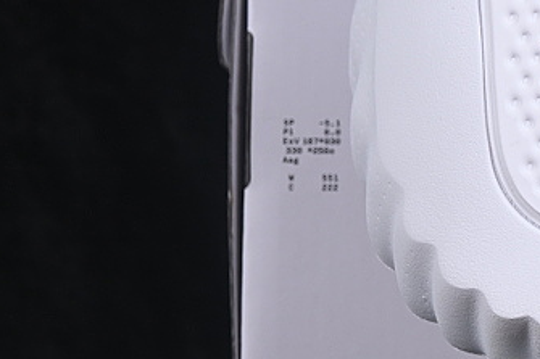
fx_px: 3628
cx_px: 862
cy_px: 26
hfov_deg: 8.3
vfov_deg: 5.7
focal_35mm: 242
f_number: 8
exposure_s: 1/80
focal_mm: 50
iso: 160
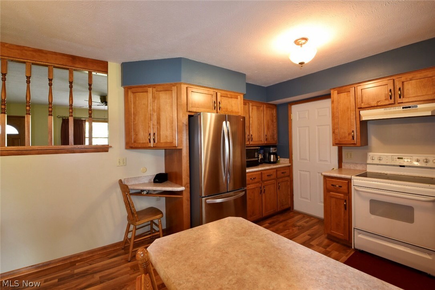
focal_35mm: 15
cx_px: 218
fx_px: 181
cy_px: 145
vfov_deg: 77.3
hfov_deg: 100.4
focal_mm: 10
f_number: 9
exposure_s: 1/1.6
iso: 100
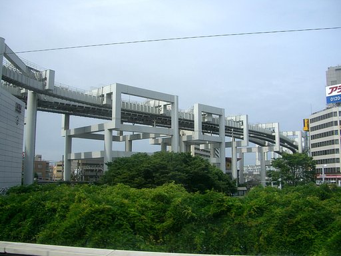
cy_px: 128
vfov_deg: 37.7
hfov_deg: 49.0
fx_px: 374
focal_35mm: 38
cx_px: 170
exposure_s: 1/320
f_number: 5.6
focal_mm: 7.9
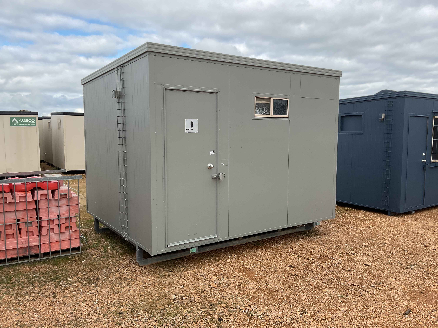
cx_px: 219
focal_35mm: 29
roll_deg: -0.5
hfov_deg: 61.7
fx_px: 367
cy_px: 164
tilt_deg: -6.6
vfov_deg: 48.2
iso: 16
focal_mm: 3
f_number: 1.8
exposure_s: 1/829
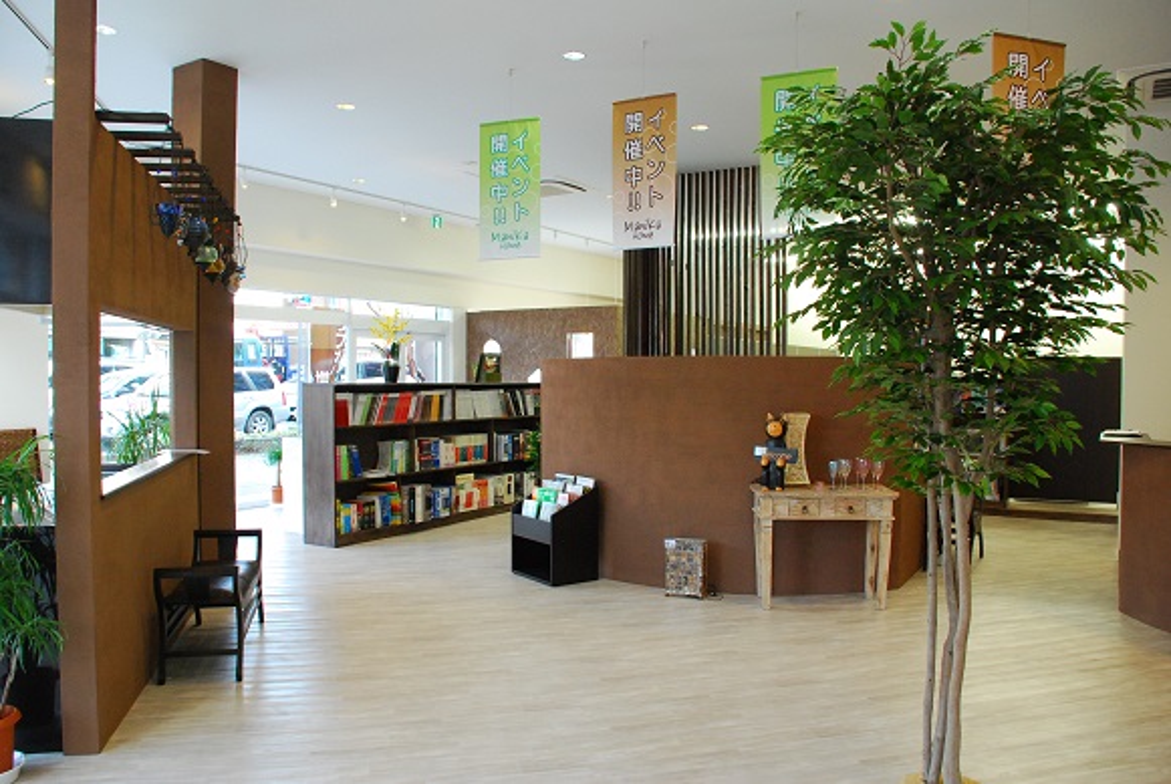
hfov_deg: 67.3
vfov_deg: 48.1
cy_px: 392
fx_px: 879
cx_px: 586
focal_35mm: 27
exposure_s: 1/100
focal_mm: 18
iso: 1000
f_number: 5
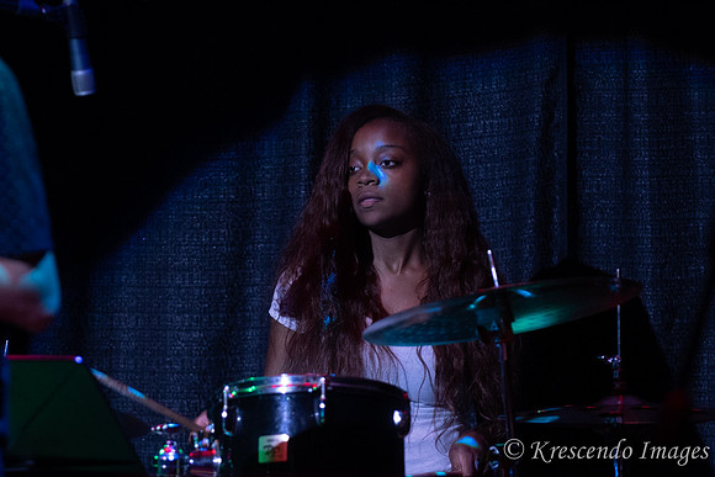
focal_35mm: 243
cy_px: 215
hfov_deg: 8.5
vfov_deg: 5.6
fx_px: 4837
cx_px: 328
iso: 1600
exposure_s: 1/200
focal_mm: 130
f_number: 2.8
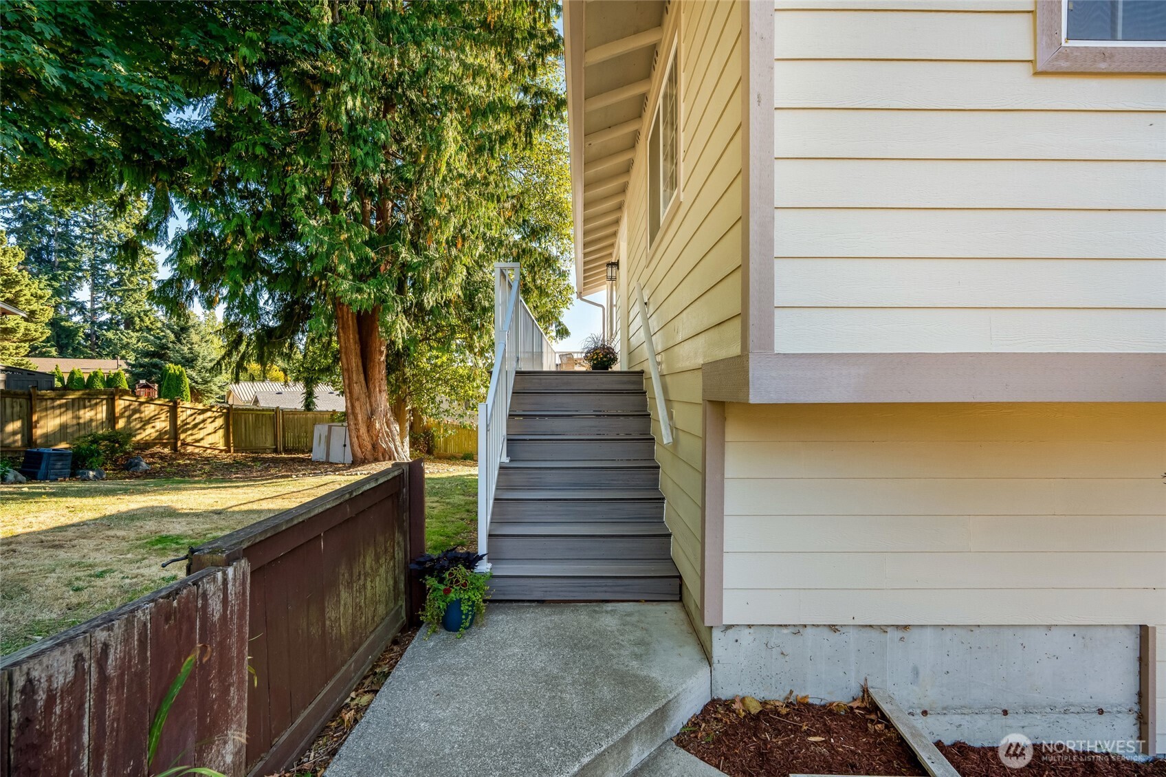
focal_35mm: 16
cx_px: 583
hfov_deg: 95.0
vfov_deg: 72.0
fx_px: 534
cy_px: 388
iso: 400
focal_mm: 16.5
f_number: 9
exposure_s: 1/100
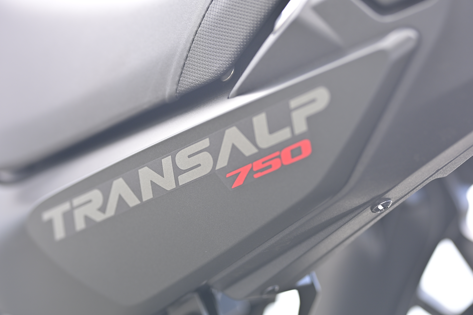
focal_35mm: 135
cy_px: 158
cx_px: 236
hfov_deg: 15.2
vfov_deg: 10.2
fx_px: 1774
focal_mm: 135
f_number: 2.8
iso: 320
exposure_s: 1/250
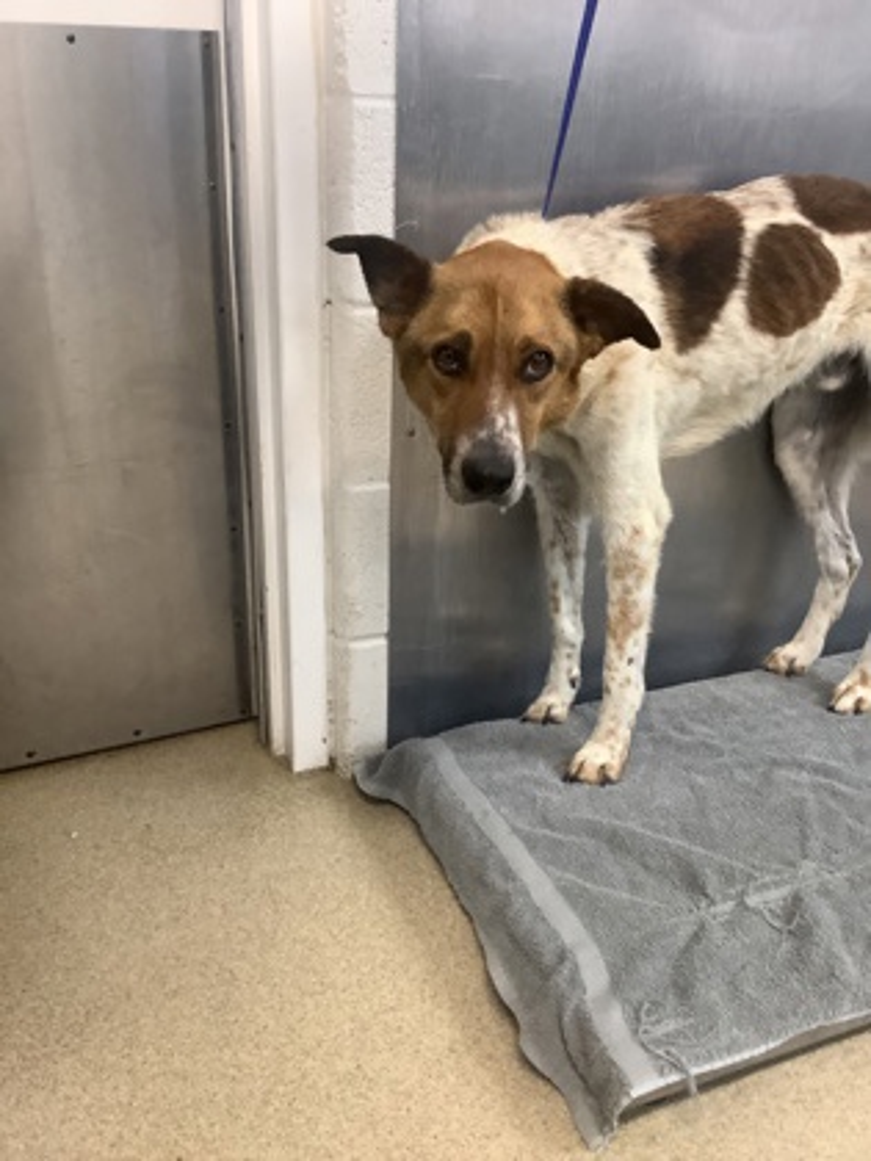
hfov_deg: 45.4
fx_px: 1040
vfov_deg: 58.4
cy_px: 580
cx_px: 436
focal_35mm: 31
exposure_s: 1/60
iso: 320
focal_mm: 3.3
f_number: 2.4
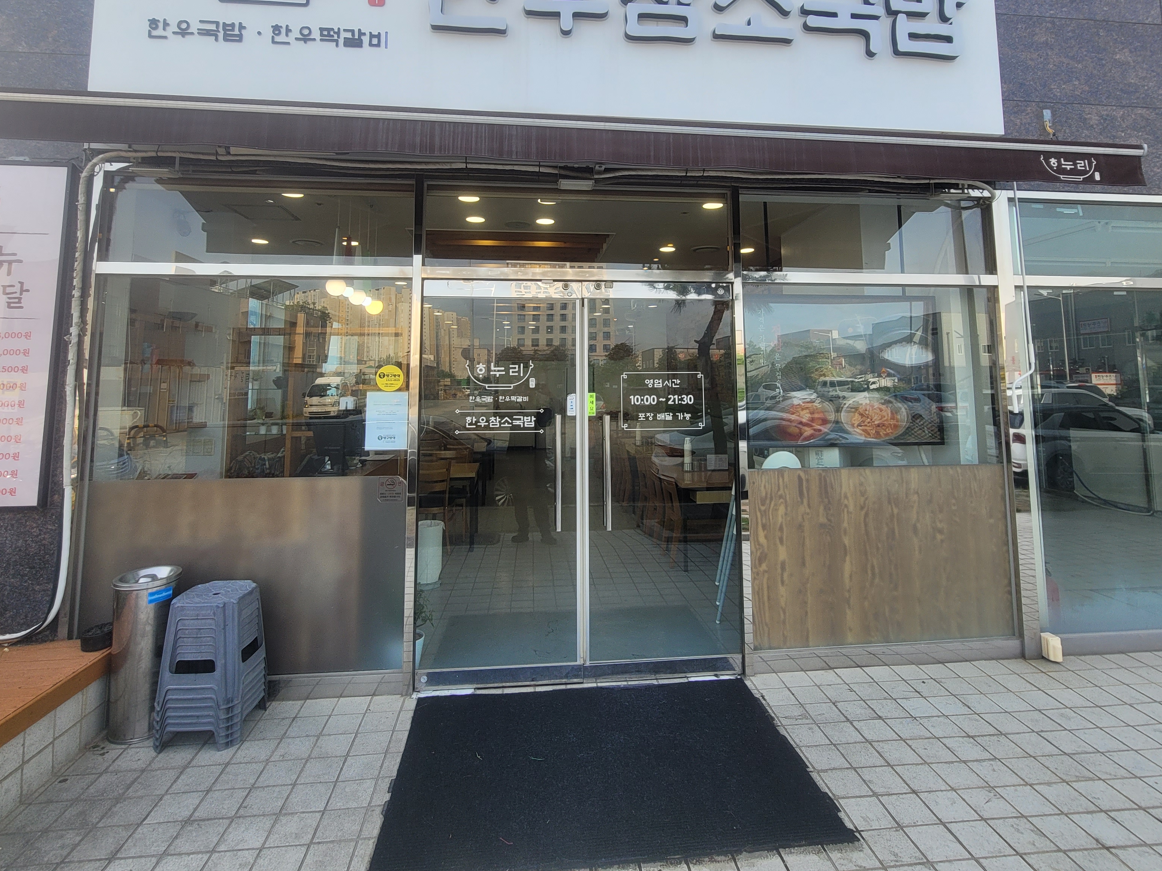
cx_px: 581
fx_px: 571
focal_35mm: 17
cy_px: 322
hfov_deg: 91.0
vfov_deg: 73.4
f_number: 2.2
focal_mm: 2.2
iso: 50
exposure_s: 1/417
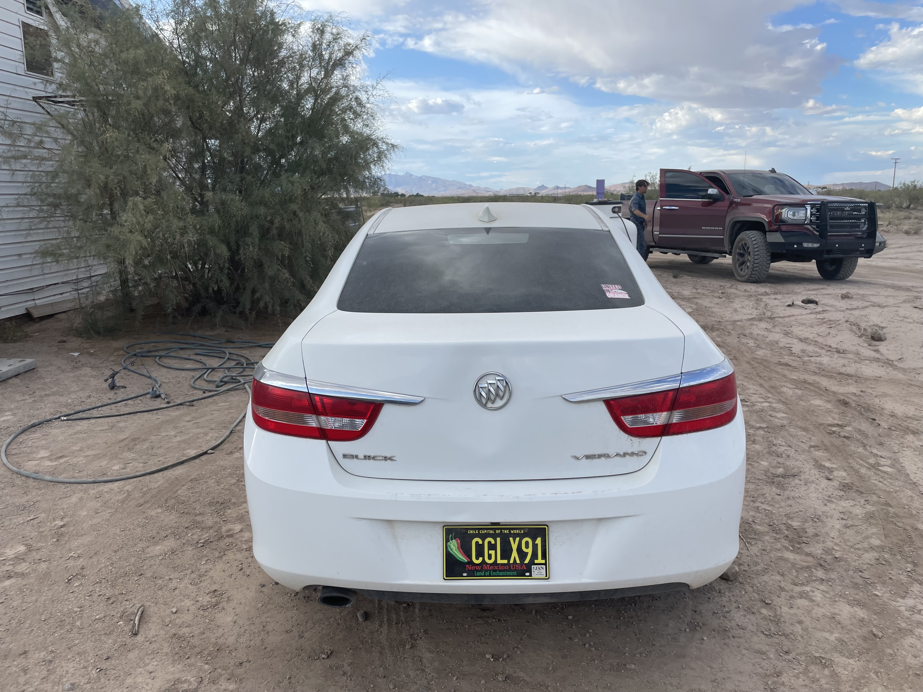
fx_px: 693
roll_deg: +3.6
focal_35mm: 26
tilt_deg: -10.4
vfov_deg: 53.1
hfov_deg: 67.3
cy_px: 346
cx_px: 462
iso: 32
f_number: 1.6
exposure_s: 1/1795
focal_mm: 4.2
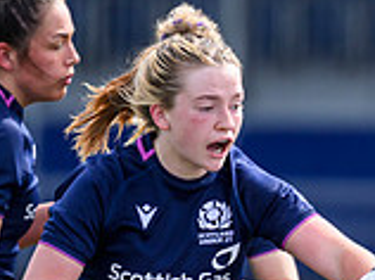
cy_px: 328
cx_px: 789
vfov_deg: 0.5
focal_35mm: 2790
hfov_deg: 0.7
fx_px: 30179
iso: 500
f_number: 4
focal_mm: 560
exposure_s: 1/2000
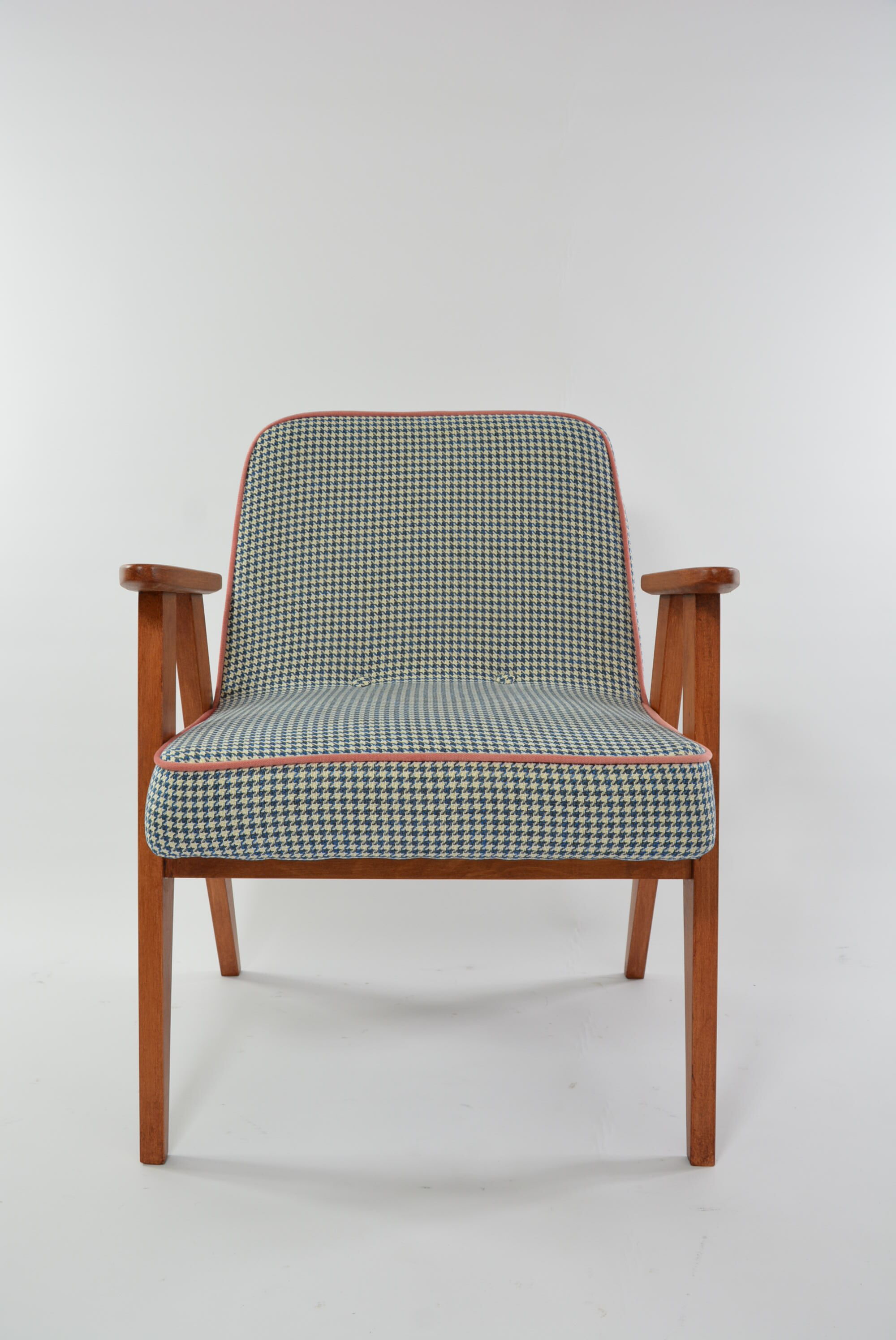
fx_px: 1174
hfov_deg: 41.8
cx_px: 448
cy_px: 670
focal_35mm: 32
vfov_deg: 59.5
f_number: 7.1
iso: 400
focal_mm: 21
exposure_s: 1/60
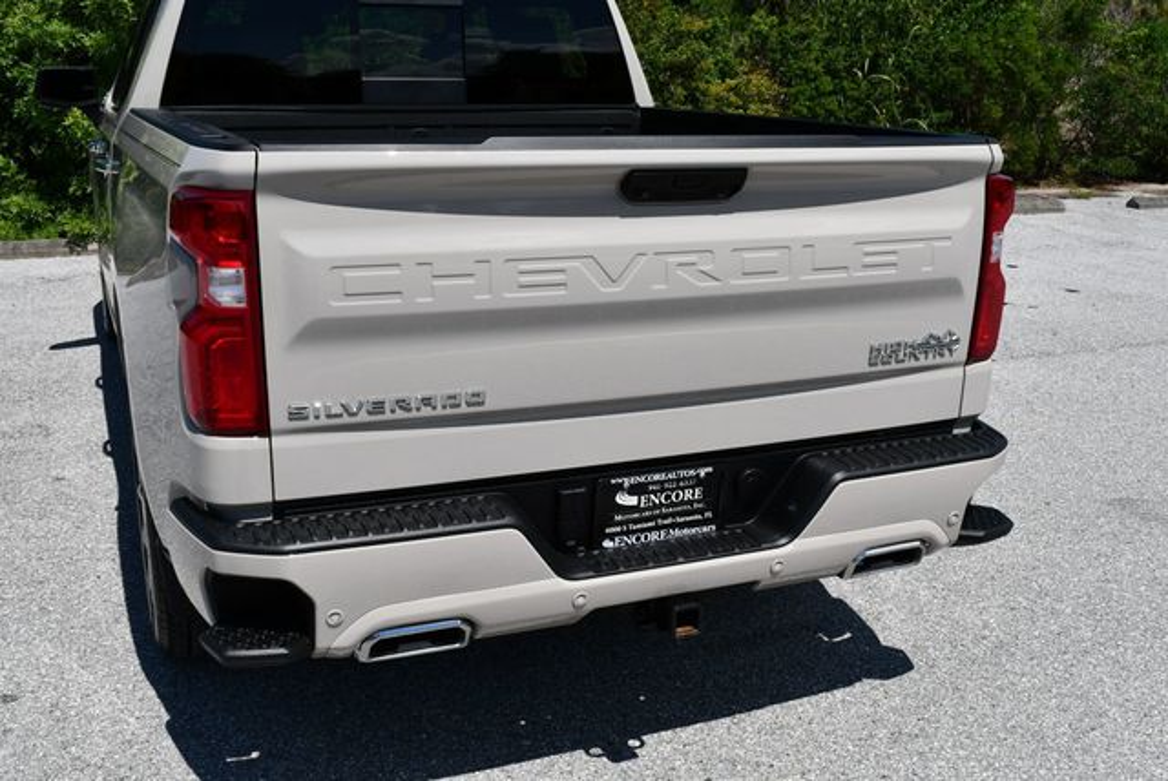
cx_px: 584
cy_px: 390
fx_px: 1169
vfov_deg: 36.9
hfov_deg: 53.1
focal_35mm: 36
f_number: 9
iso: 100
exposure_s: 1/320
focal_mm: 18
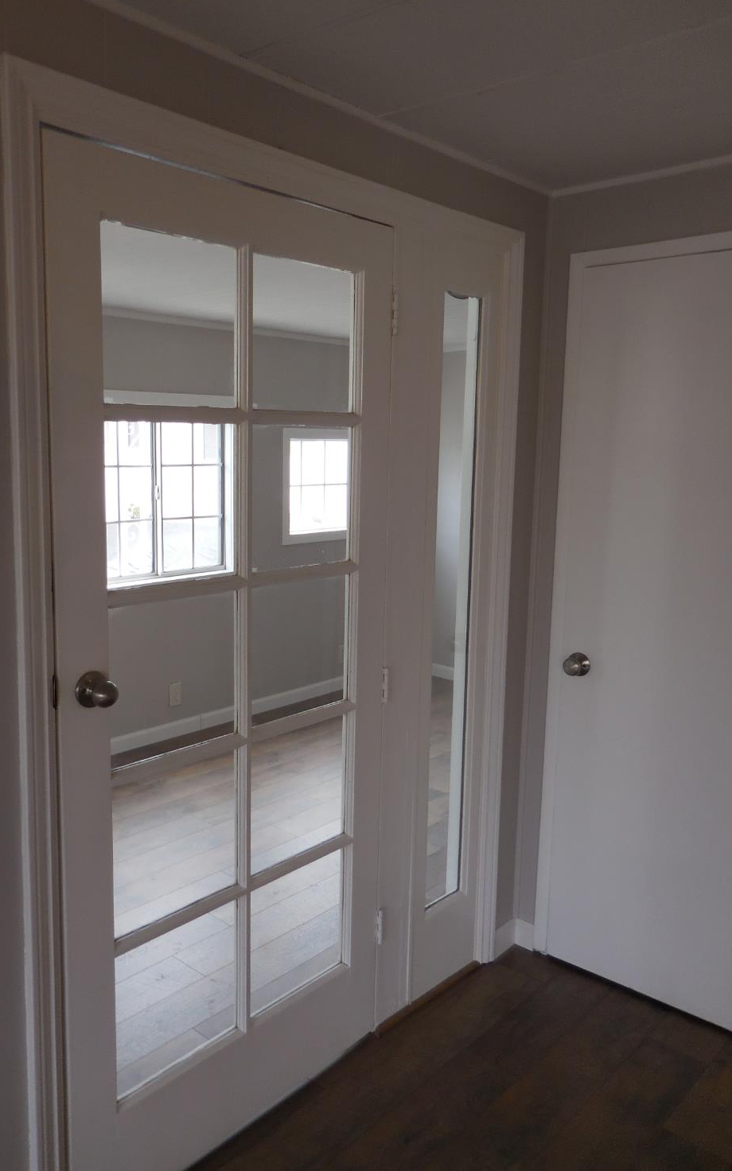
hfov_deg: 45.9
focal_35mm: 27
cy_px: 575
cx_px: 312
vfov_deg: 68.4
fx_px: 862
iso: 125
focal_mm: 4.5
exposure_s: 1/60
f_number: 3.3
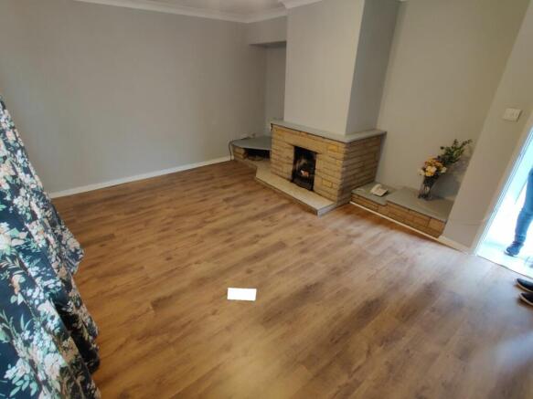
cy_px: 200
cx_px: 266
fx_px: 200
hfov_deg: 106.2
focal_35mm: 13
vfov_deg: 89.9
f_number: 2.2
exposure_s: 1/33
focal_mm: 2.25
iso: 320
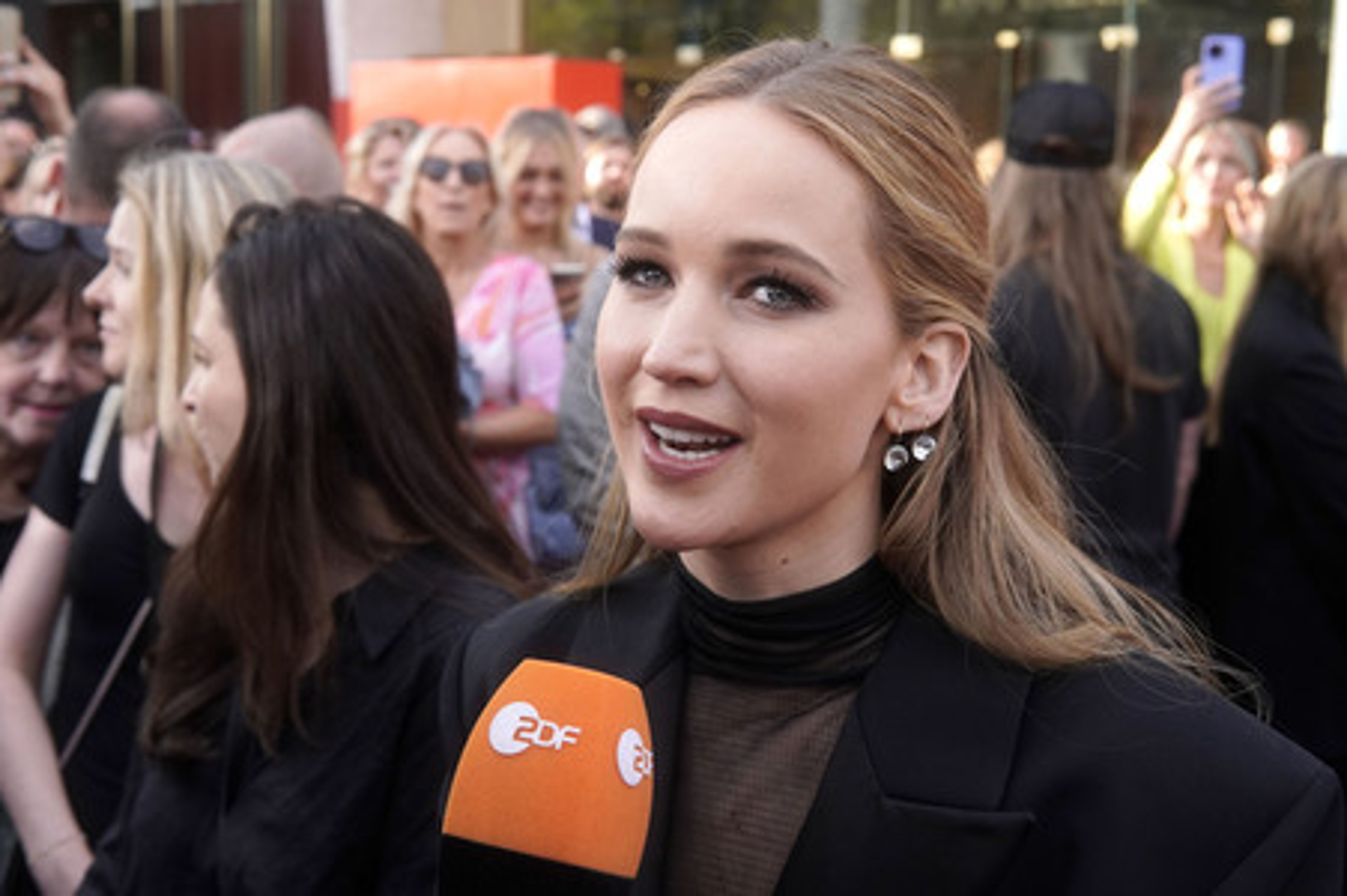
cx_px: 674
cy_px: 448
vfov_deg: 29.8
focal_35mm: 45
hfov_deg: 43.6
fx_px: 1682
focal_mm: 30
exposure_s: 1/500
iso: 640
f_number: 5
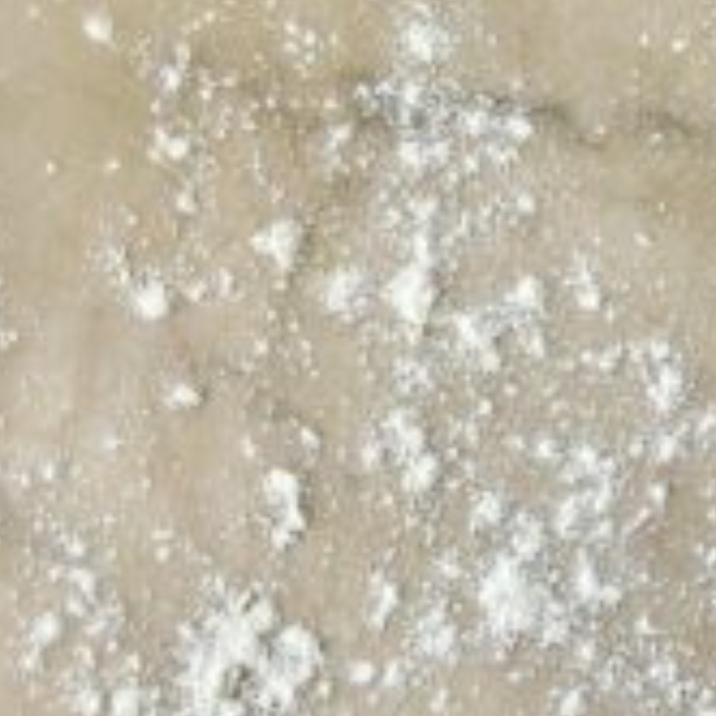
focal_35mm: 128
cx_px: 718
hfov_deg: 13.4
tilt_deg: -72.1
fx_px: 2995
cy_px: -168
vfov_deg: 13.2
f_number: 1.78
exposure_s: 1/180
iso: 80
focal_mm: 6.86
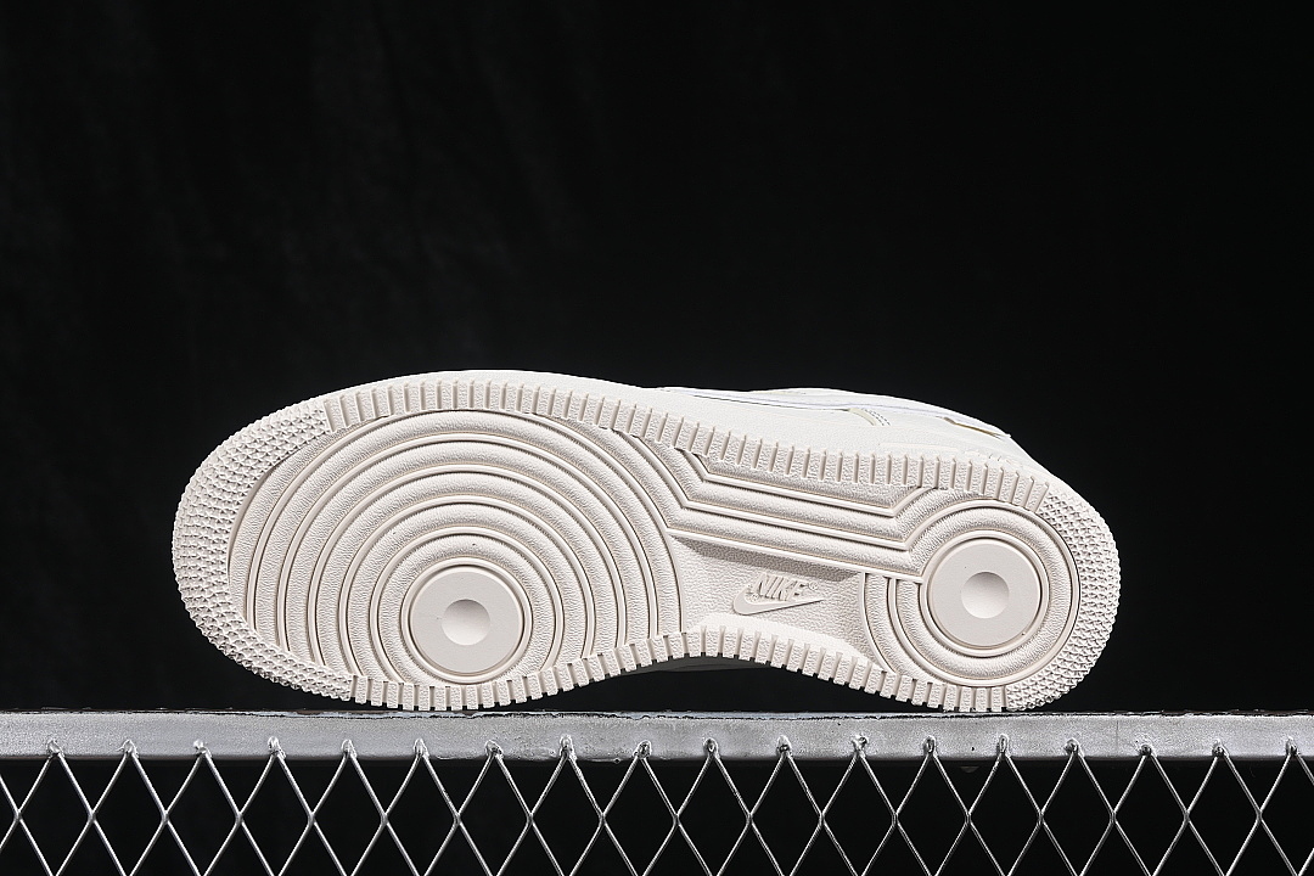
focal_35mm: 75
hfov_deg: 27.0
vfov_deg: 18.2
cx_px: 657
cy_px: 438
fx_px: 2737
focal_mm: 50
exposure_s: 1/80
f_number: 8
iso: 160
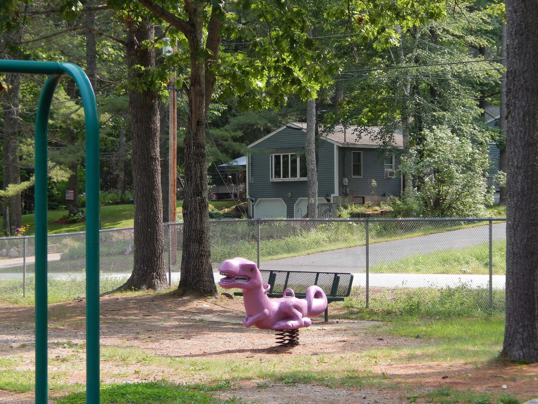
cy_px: 202
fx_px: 1461
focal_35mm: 94
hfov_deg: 20.9
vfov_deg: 15.7
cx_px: 269
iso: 125
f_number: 4.4
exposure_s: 1/200
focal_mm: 16.6
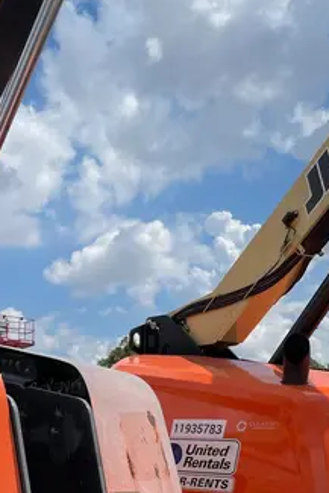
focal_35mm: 61
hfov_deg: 21.2
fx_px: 835
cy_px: 527
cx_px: -26
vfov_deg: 29.9
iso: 32
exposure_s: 1/4831
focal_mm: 4.2
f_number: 1.6
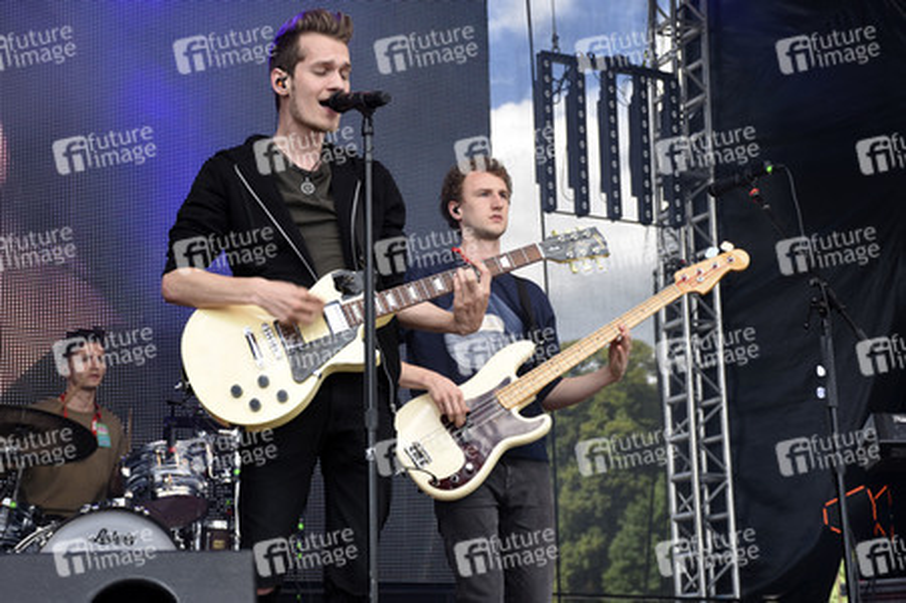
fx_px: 1584
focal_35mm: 63
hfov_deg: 31.9
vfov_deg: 21.5
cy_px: 302
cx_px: 453
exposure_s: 1/125
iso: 100
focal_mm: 42
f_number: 5
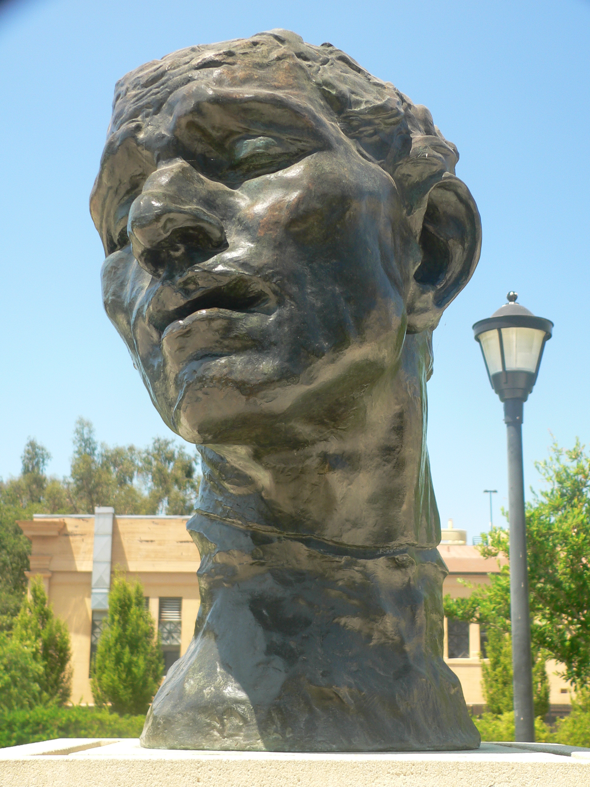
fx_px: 1182
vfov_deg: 36.8
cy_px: 394
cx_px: 295
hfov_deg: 28.0
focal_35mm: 52
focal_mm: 8.7
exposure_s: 1/100
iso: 80
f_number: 3.3
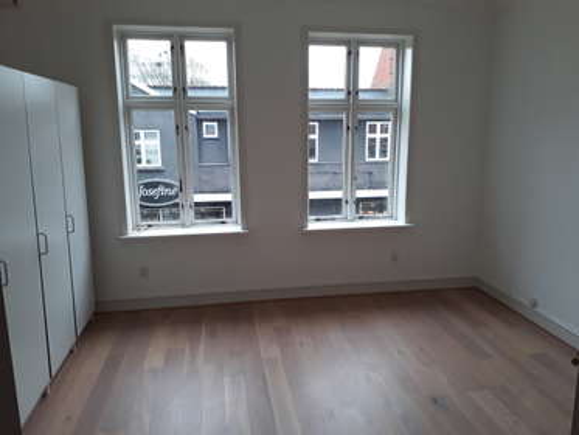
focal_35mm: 27
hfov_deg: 65.3
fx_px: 452
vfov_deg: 51.4
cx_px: 290
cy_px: 218
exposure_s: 1/33
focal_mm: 3.6
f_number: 1.9
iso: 40
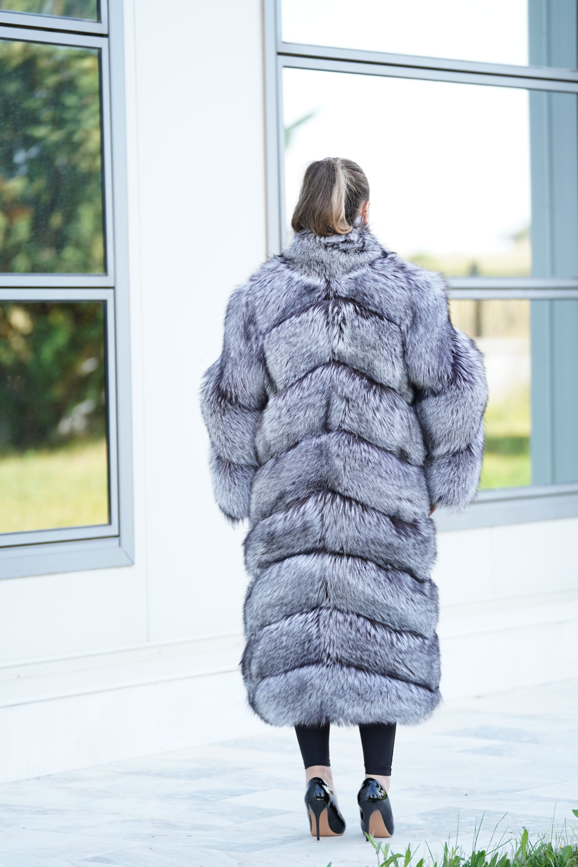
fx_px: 3130
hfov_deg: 10.6
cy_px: 434
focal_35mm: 130
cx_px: 289
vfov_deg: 15.8
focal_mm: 130
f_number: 2.8
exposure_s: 1/250
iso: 200
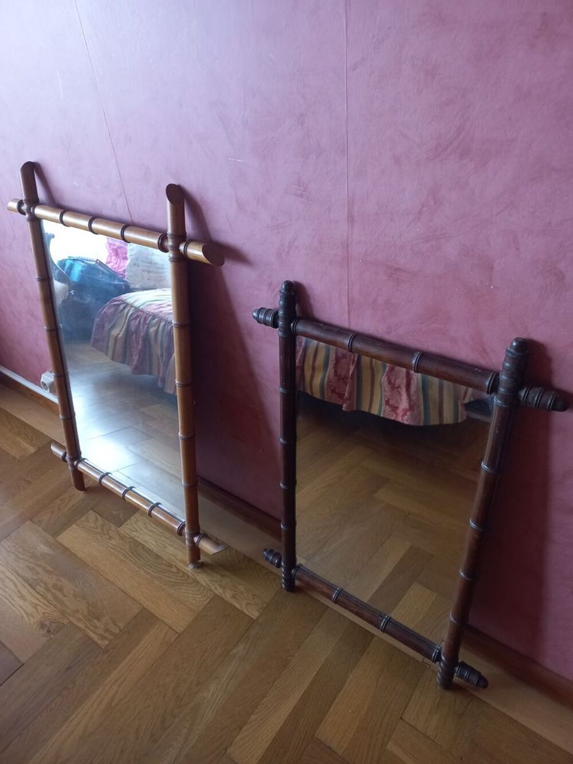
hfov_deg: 54.9
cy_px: 382
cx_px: 286
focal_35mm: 25
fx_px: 552
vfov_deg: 69.4
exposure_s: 1/33
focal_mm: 4.6
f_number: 1.8
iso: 320
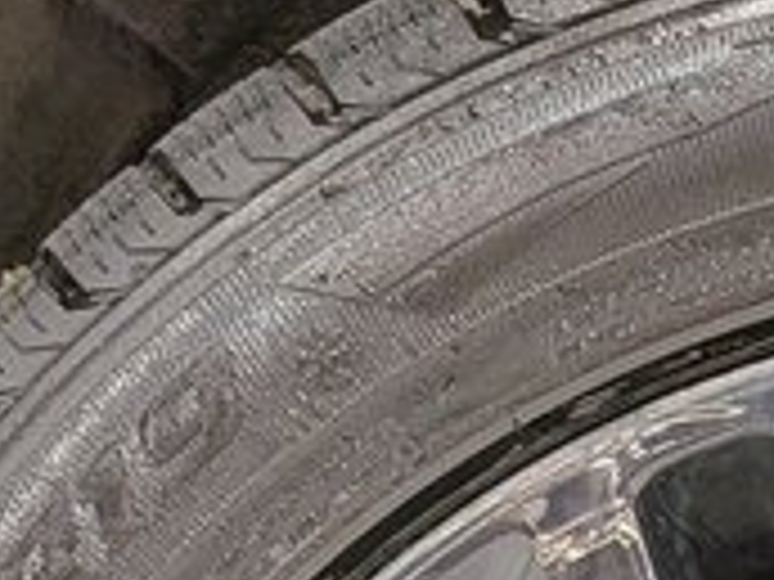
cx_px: 1138
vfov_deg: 9.5
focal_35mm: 143
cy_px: 1268
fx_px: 3197
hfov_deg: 13.1
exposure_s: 1/120
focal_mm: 4.53
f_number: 1.7
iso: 27
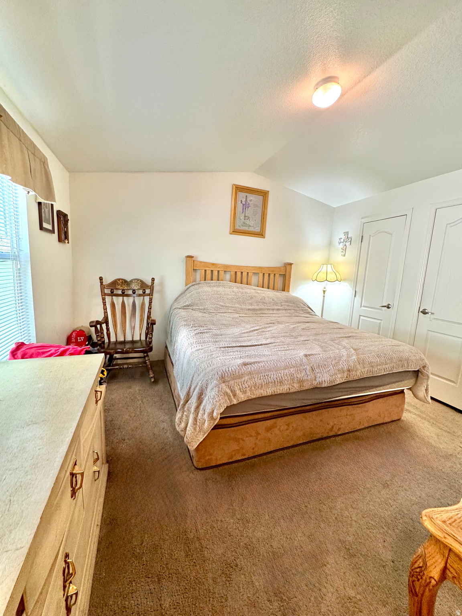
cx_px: 231
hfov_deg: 85.7
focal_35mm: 14
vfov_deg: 102.1
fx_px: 249
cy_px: 308
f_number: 2.2
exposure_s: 1/60
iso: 200
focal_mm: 2.22
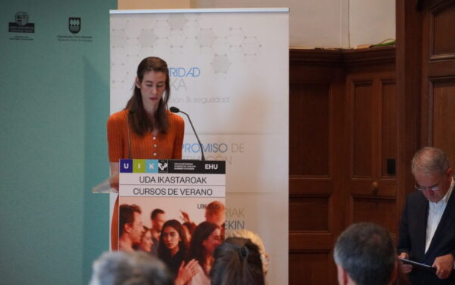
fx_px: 2481
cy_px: 143
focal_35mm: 200
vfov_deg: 6.6
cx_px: 227
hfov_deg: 10.5
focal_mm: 130
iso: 6400
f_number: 5.6
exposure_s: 1/200
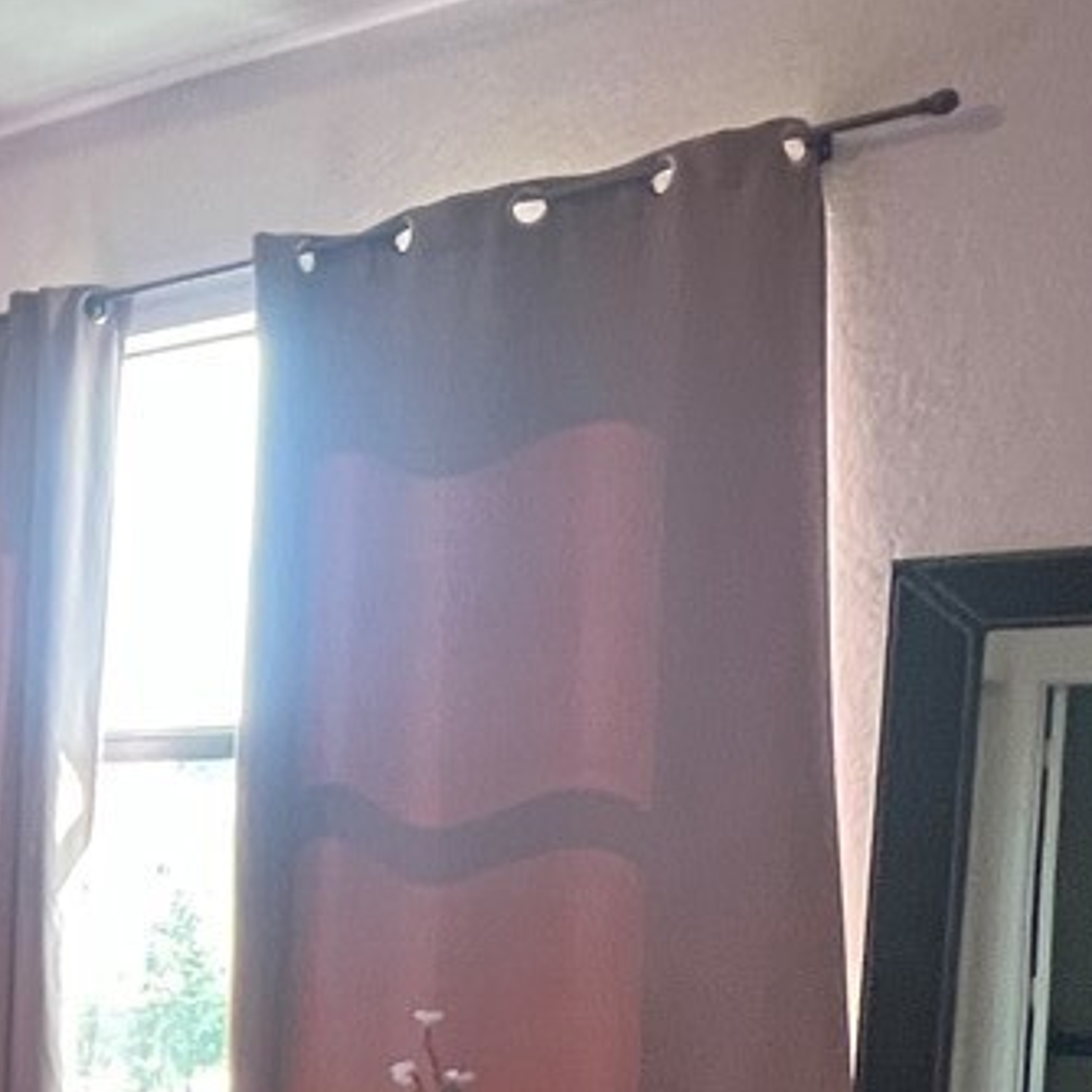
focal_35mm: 55
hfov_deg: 21.5
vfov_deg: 29.7
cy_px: 994
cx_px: -824
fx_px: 1963
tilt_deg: -2.6
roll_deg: +0.0
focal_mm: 1.57
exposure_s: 1/60
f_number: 1.8
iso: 200
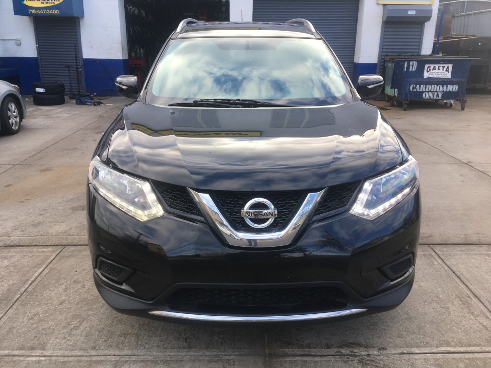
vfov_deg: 48.2
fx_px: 411
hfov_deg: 61.7
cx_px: 246
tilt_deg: -21.5
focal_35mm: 29
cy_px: 184
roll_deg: -0.5
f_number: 2.2
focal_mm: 4.15
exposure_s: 1/251
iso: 25
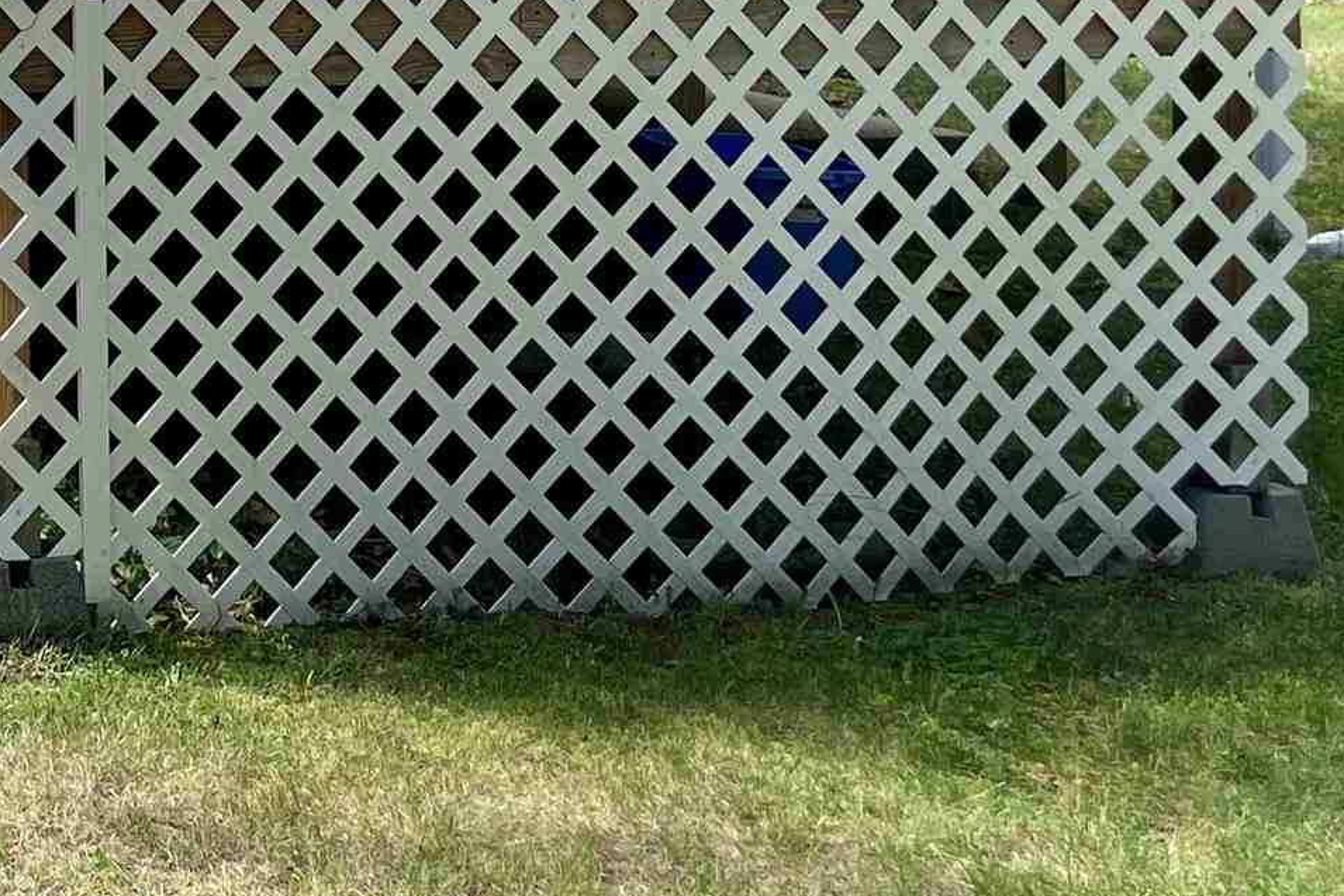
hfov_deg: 21.0
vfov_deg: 14.9
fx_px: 3248
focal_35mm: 87
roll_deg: +1.6
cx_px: -453
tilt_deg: +2.6
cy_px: -332
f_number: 1.6
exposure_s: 1/940
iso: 32
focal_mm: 4.2
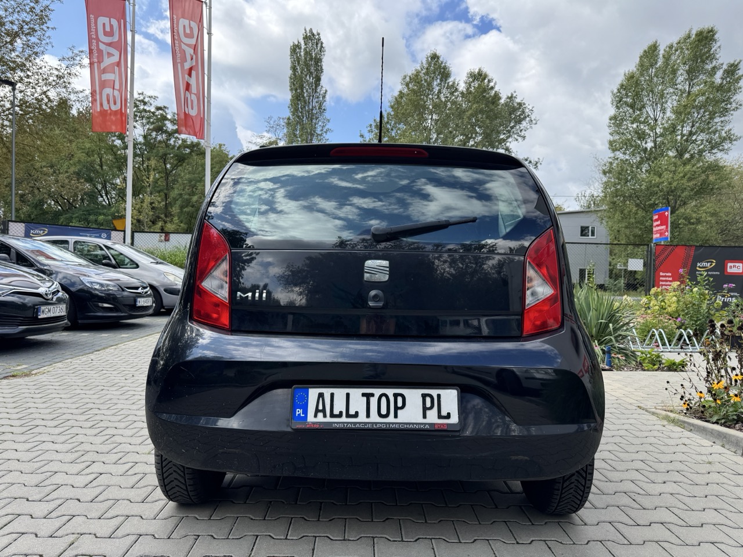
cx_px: 372
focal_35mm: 24
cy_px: 278
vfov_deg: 56.8
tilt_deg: +0.3
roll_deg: -0.3
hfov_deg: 71.6
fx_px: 515
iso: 80
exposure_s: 1/1339
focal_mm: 6.76
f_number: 1.78
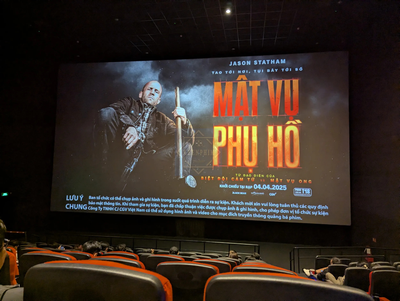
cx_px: 200
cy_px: 150
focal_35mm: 24
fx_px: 278
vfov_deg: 56.9
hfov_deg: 71.5
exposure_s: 1/54.1
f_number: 1.85
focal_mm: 6.81
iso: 1189
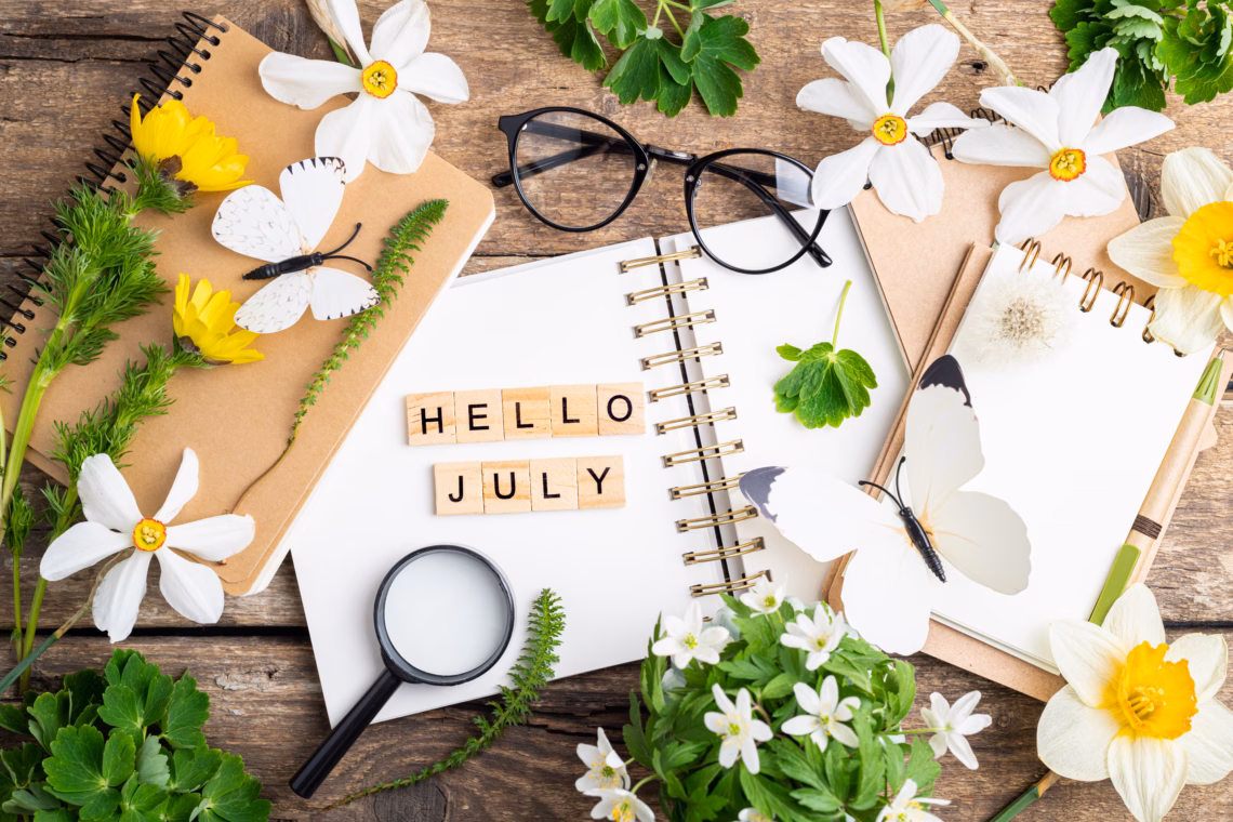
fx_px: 1712
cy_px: 411
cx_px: 616
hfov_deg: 39.6
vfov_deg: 27.0
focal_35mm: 50
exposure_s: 1/125
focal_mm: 50
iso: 64
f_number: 10
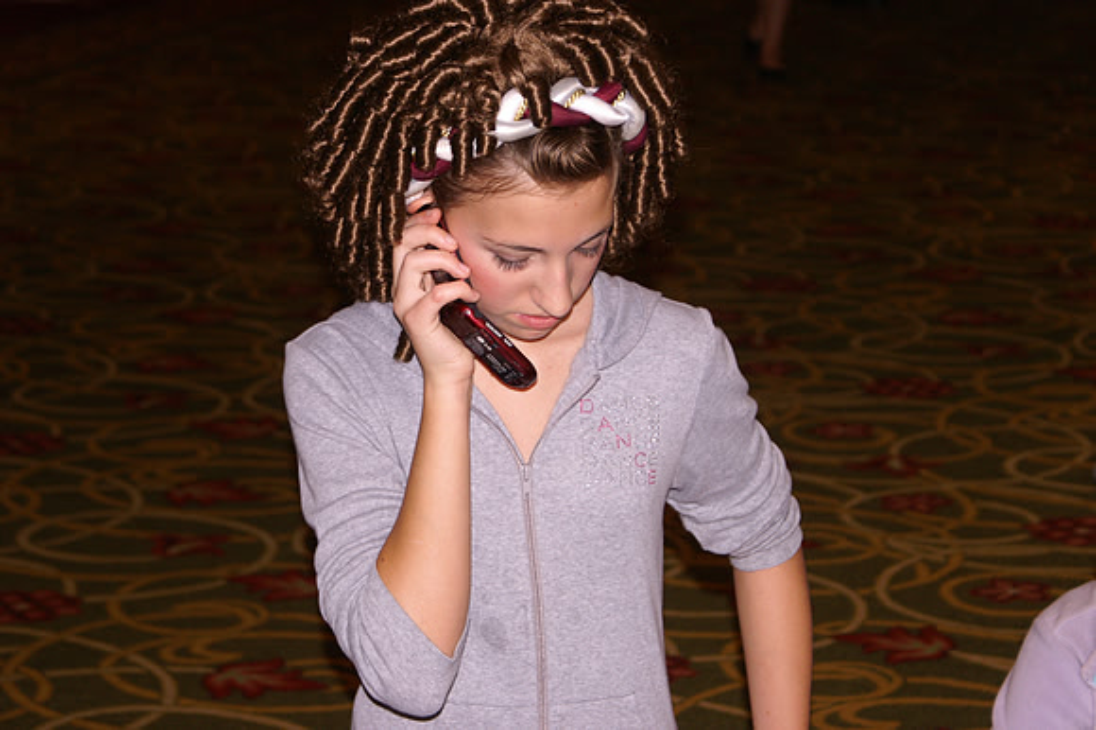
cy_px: 365
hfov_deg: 19.5
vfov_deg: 13.0
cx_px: 548
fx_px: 3195
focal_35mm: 105
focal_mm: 70
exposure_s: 1/125
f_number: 5.6
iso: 400
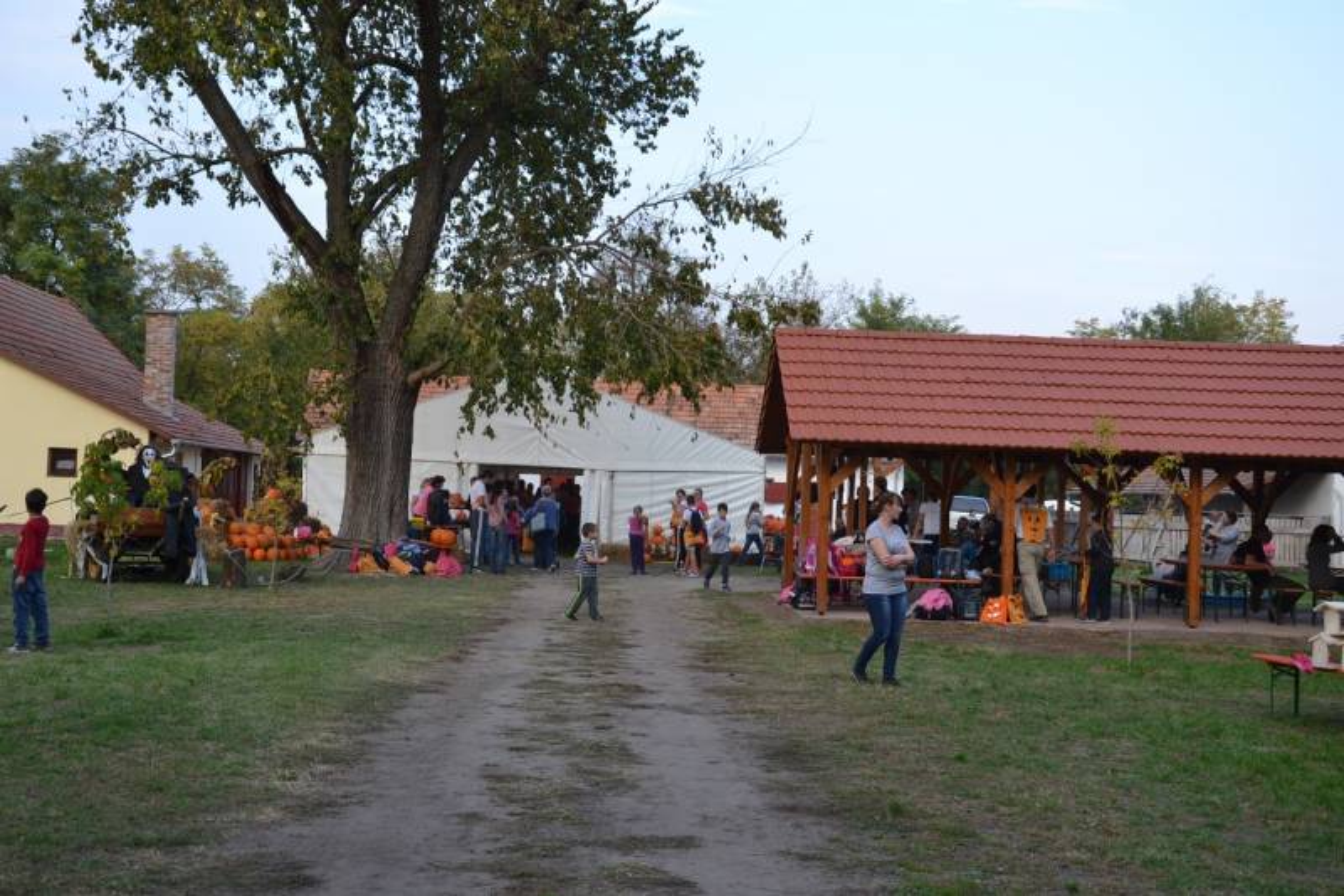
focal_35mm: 45
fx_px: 1680
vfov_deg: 29.9
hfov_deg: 43.6
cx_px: 672
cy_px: 448
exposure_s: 1/125
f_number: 5.6
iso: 180
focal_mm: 30
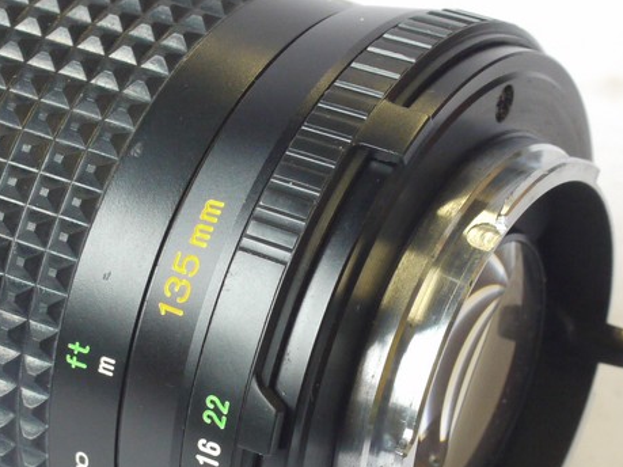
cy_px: 367
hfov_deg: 12.6
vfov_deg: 9.4
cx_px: 212
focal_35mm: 157
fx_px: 2825
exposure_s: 1/50
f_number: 9
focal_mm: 30
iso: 800
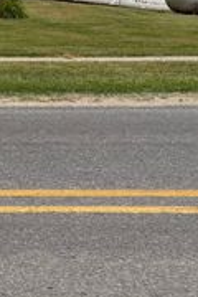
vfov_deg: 20.0
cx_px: -182
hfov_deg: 12.3
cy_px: 27
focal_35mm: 100
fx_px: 825
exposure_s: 1/4608
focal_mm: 5.96
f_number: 1.6
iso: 50
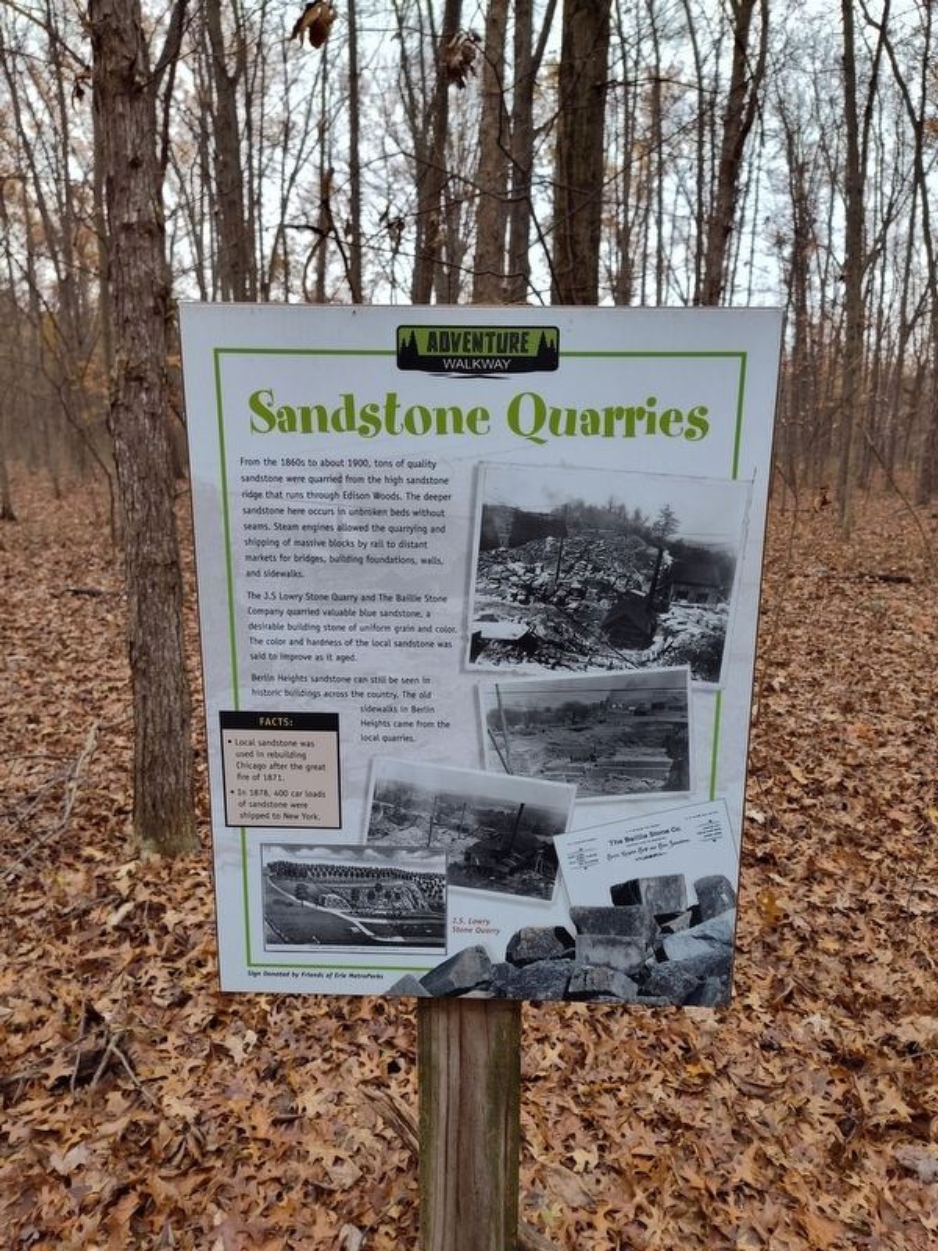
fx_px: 831
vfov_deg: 73.9
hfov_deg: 58.9
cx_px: 469
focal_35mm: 23
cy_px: 626
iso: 104
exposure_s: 1/120
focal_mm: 5.56
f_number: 1.8
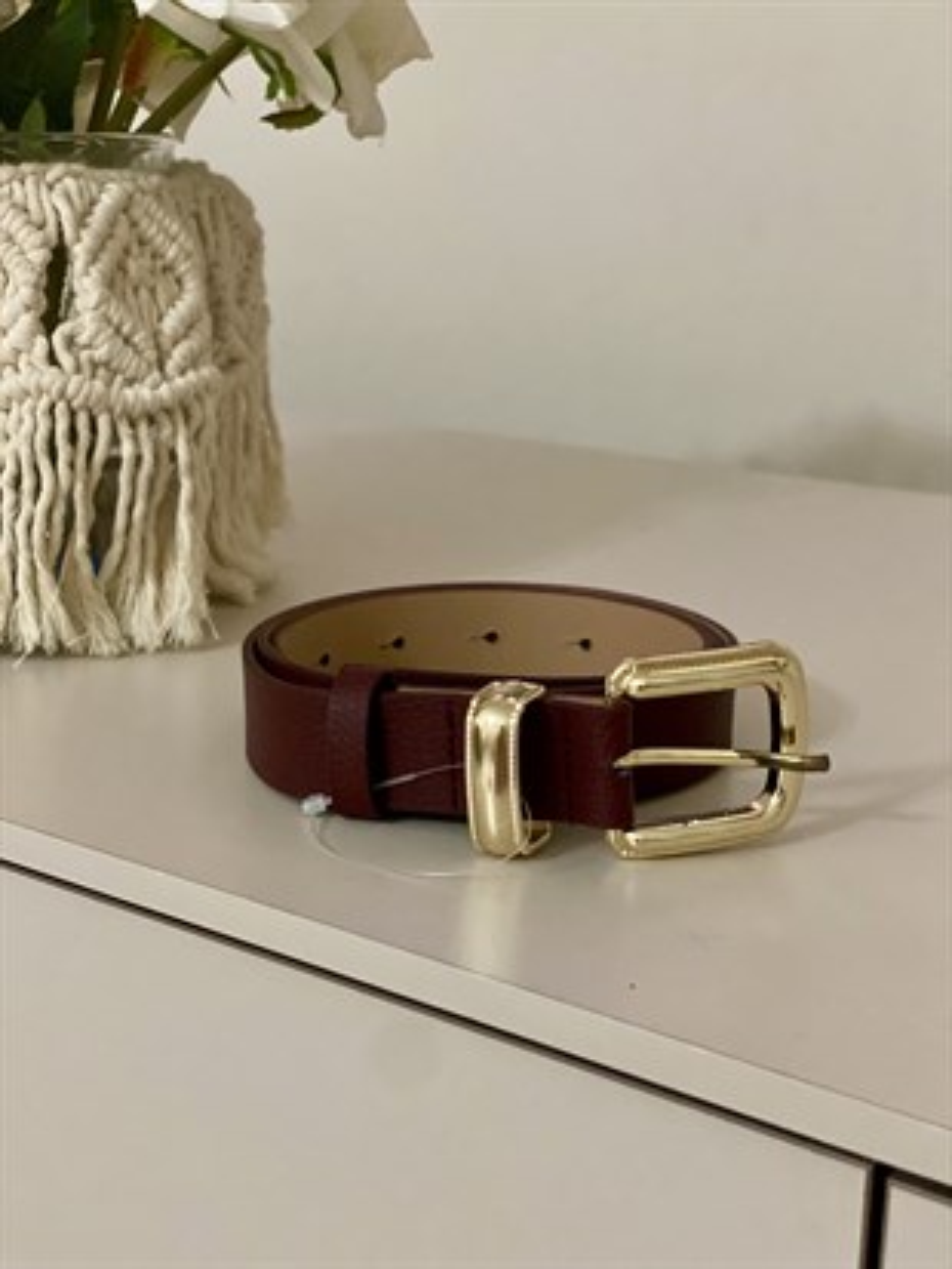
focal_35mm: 52
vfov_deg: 36.8
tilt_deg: -13.7
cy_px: 634
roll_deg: -2.2
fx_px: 1906
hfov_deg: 28.0
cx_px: 476
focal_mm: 6
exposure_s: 1/20
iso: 400
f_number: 2
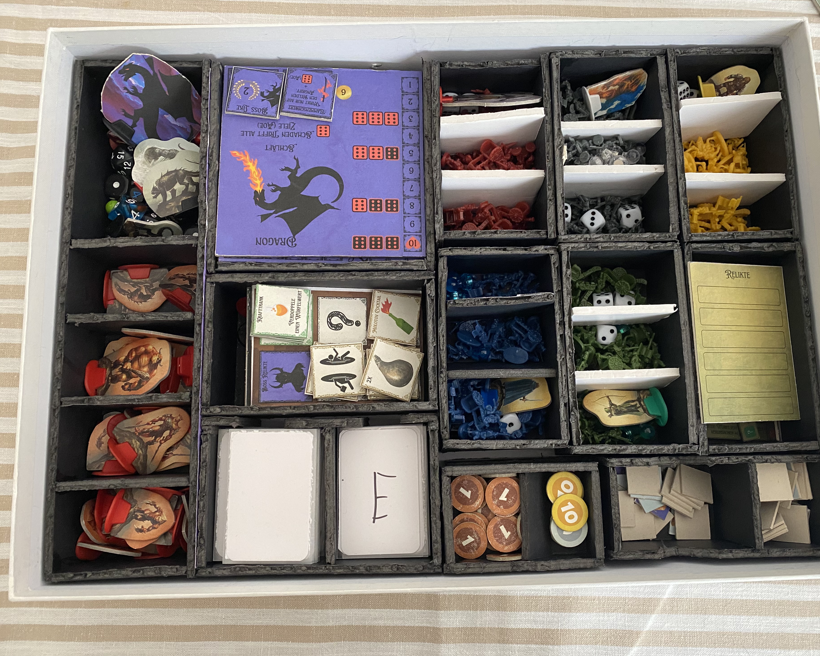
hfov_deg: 62.1
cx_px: 441
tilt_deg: -80.7
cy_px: 321
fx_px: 680
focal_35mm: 28
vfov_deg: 51.5
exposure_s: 1/60
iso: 320
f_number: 1.8
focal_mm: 4.25
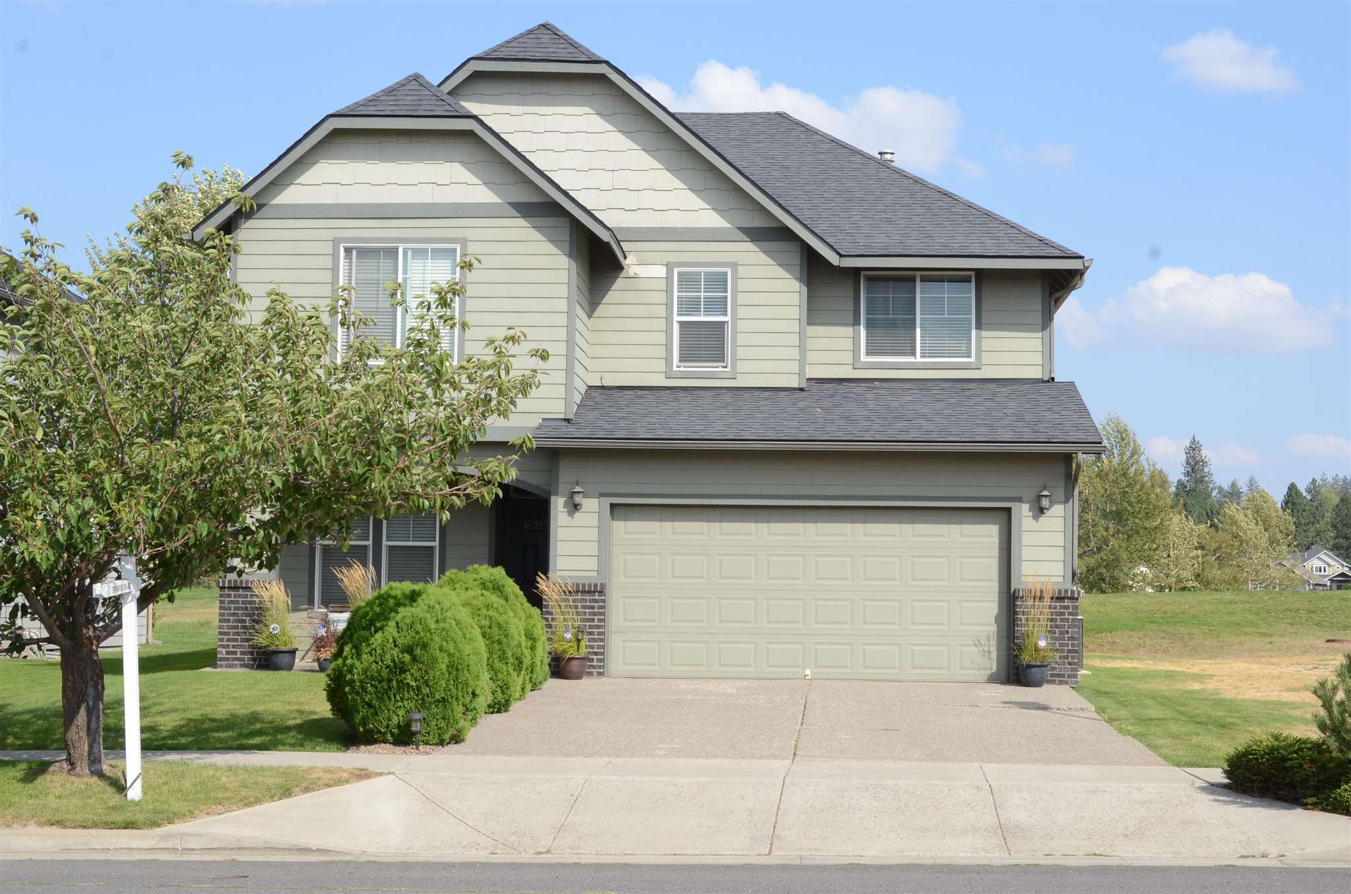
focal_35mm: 57
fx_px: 2134
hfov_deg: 35.1
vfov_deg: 23.7
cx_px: 676
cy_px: 447
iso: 640
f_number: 13
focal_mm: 38
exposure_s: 1/500
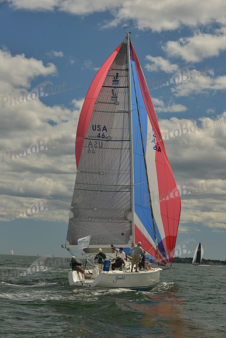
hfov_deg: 13.4
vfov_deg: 20.0
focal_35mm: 102
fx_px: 960
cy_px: 169
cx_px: 113
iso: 400
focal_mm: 102
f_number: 8
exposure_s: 1/1000
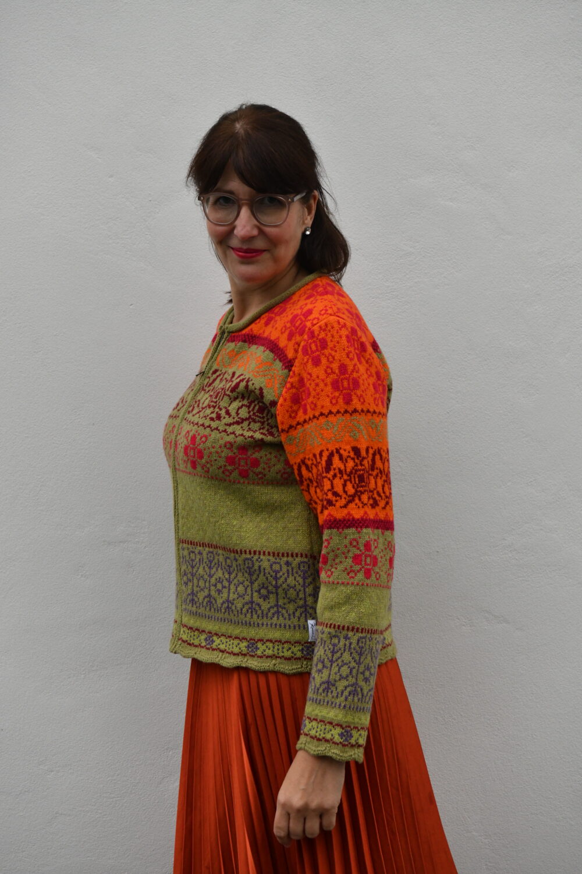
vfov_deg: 28.8
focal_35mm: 70
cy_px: 437
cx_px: 291
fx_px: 1697
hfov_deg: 19.5
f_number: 6.7
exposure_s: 1/180
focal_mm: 70
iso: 3200
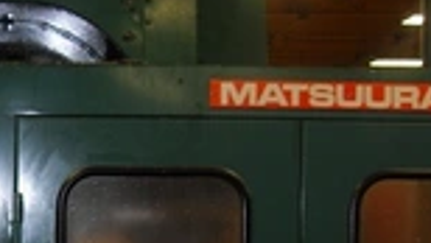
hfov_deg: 21.1
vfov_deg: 12.5
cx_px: -48
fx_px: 1098
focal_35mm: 96
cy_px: 249
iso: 100
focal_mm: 6.3
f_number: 2.8
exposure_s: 1/45
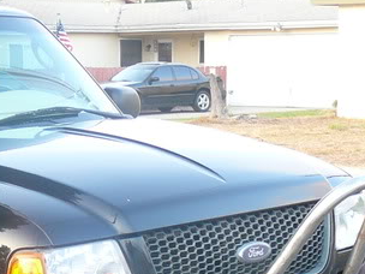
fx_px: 1445
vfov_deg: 10.7
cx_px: 103
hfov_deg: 14.4
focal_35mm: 137
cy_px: 316
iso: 100
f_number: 3.4
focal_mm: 7.8
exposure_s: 1/25
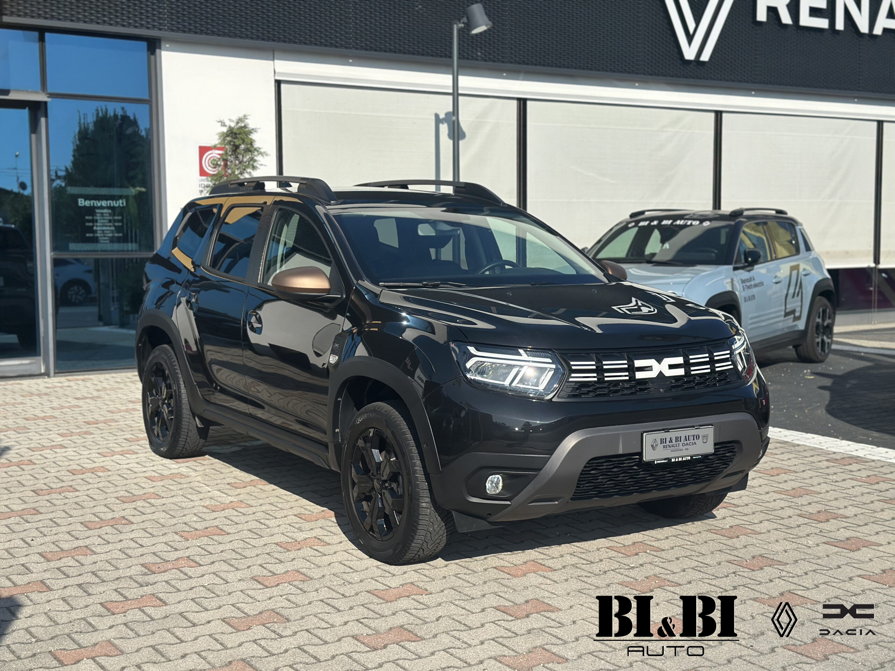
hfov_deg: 39.7
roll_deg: -0.5
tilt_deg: -3.6
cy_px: 336
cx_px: 448
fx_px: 1241
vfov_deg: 30.3
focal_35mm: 48
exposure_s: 1/8929
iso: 100
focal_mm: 6.86
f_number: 1.78
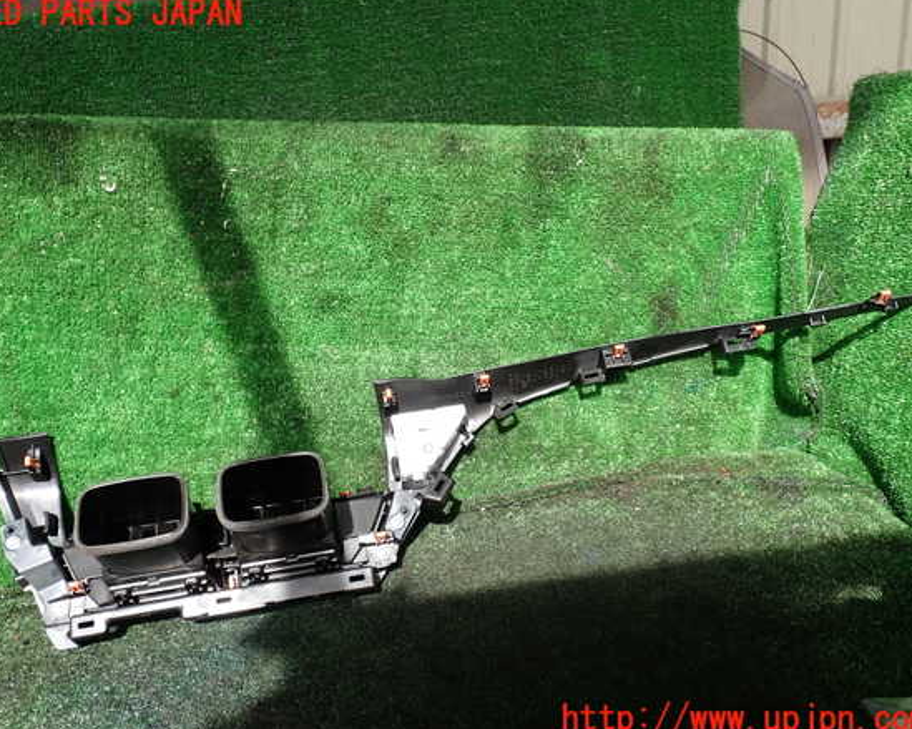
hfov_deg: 55.7
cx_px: 439
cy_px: 367
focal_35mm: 32
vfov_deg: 45.8
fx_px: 864
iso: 100
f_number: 3.2
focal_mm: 5.4
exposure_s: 1/250
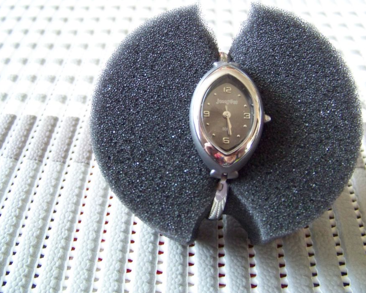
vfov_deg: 37.4
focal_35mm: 40
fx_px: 433
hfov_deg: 45.8
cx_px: 183
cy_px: 141
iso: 400
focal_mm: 5.85
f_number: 2.8
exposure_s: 1/20
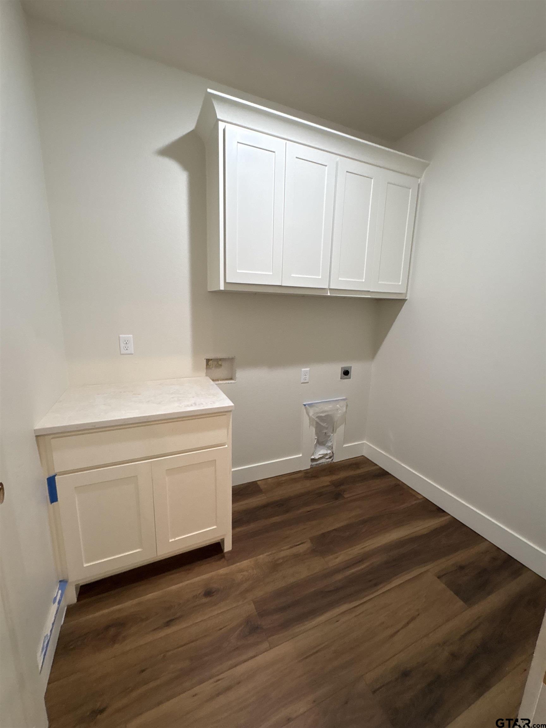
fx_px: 294
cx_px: 273
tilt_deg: -11.0
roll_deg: -3.2
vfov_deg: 102.1
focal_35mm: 14
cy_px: 364
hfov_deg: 85.7
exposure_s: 1/60
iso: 250
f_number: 2.2
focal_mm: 2.22
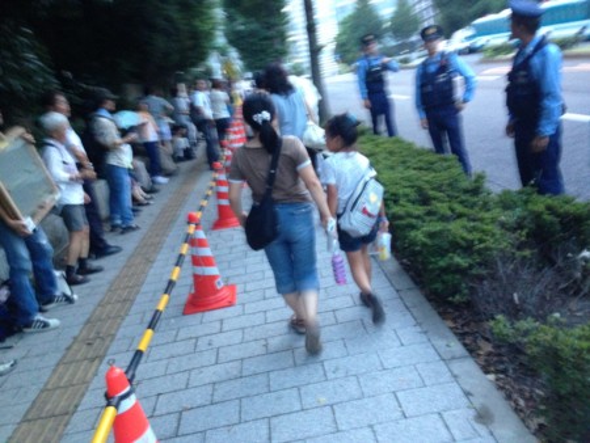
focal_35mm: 33
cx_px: 295
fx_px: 563
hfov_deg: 55.3
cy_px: 222
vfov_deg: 43.0
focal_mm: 4.13
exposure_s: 1/20
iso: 400
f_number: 2.4
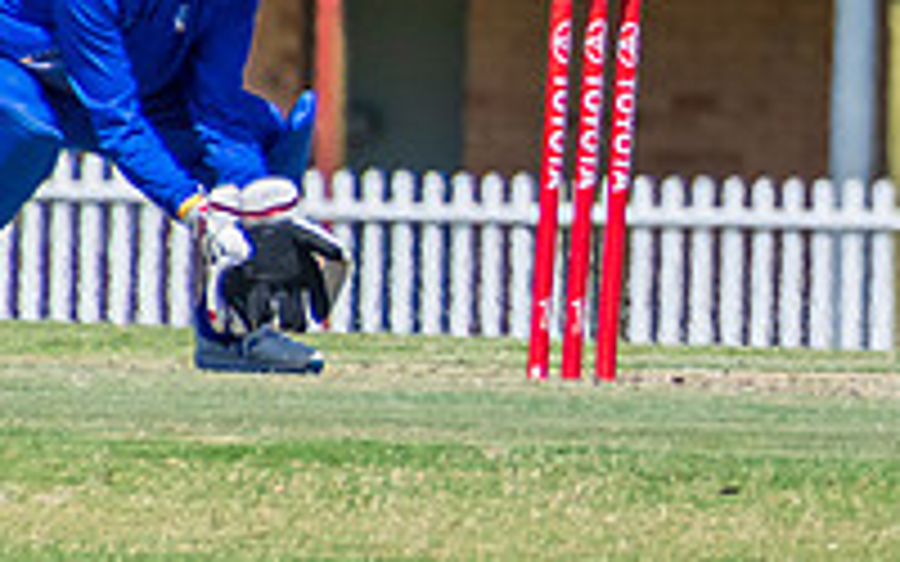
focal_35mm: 2009
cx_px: 1391
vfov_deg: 0.7
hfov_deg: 1.0
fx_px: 49277
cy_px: -31
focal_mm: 400
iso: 400
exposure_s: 1/2500
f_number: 6.3
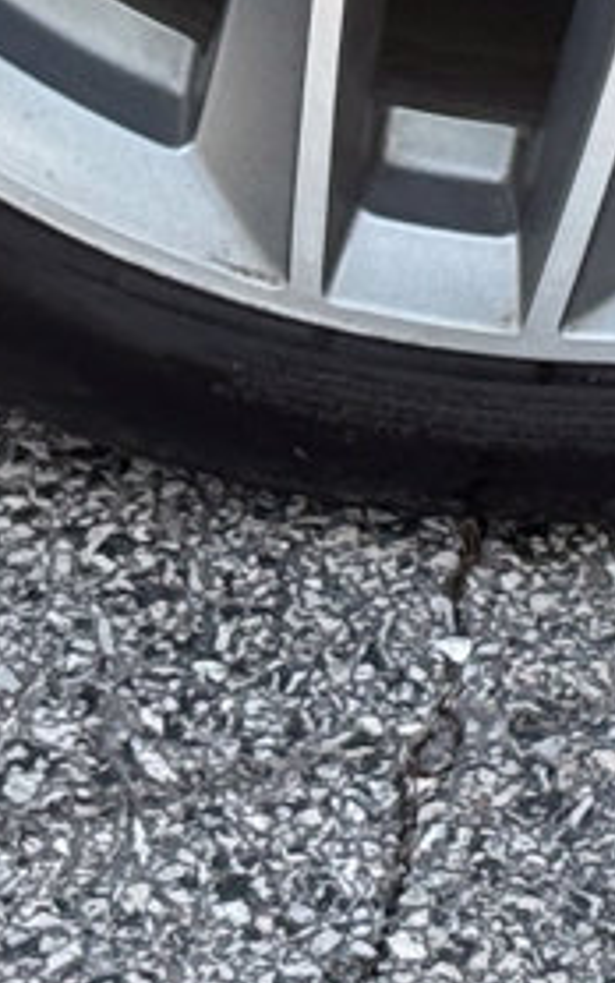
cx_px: 488
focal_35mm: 293
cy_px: -806
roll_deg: -1.1
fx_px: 7849
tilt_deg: -28.4
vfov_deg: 7.0
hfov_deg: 4.5
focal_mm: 6.76
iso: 100
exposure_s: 1/1353
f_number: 1.78
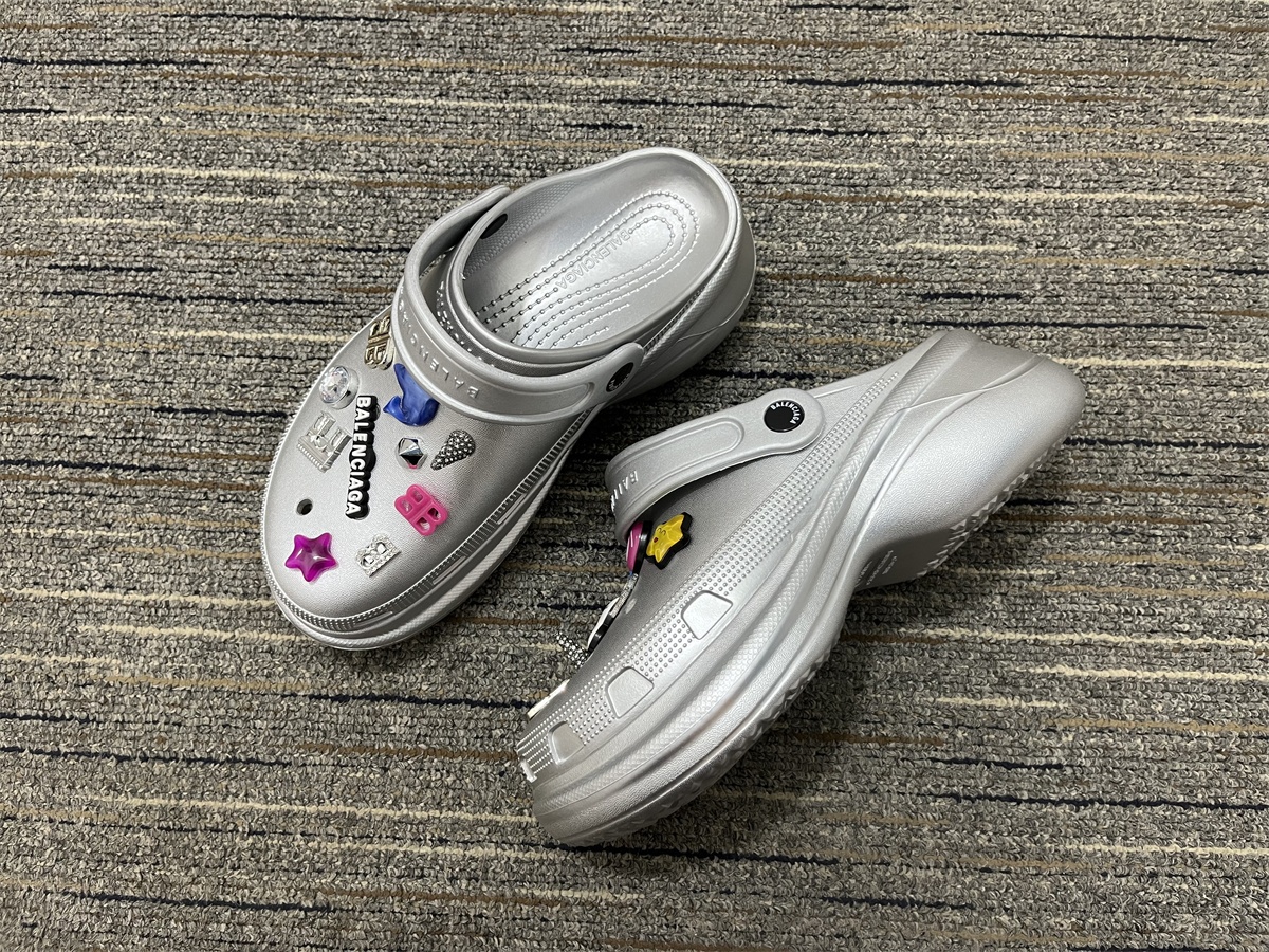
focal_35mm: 26
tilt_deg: -78.0
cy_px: 476
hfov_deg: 67.3
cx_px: 634
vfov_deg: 53.1
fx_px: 953
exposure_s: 1/50
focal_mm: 5.1
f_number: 1.6
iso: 125
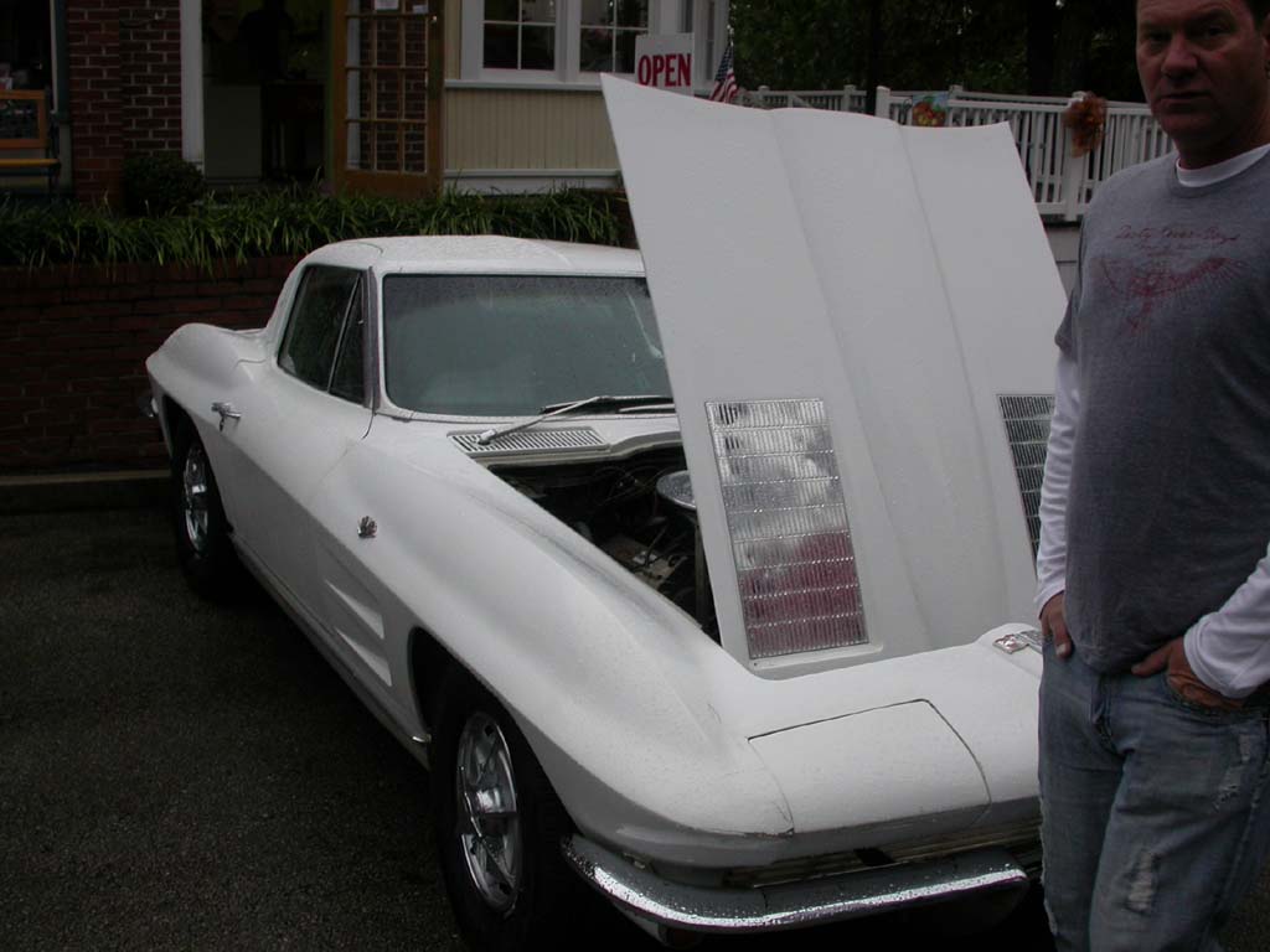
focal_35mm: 38
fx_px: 1394
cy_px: 476
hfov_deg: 49.0
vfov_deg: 37.7
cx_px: 635
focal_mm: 7.85
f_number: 6
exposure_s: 1/211
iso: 100
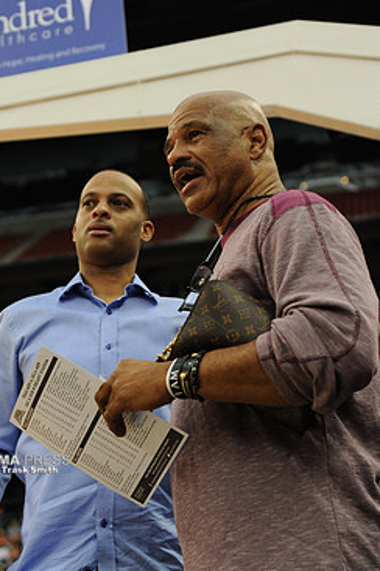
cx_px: 185
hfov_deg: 25.0
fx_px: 857
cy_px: 322
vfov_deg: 36.8
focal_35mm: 54
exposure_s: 1/1250
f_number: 2.8
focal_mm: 44
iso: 1600
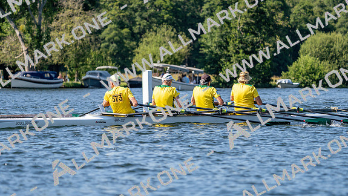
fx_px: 2086
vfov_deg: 5.4
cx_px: 175
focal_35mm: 226
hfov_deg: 9.5
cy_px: 92
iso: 320
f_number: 5.6
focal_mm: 214
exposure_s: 1/1600
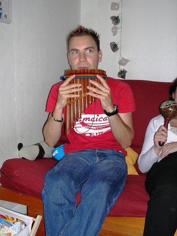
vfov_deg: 38.9
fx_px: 334
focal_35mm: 49
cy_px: 118
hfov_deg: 29.7
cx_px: 88
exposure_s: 1/60.1
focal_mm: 7.5
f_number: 3.1
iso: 67
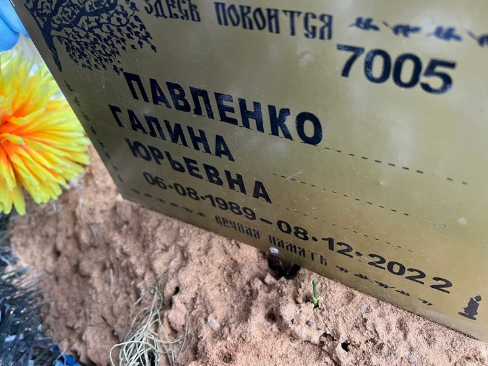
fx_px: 395
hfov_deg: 63.4
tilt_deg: -46.4
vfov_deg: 49.7
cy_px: 170
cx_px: 259
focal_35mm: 28
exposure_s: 1/60
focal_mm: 5.7
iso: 200
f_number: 1.5
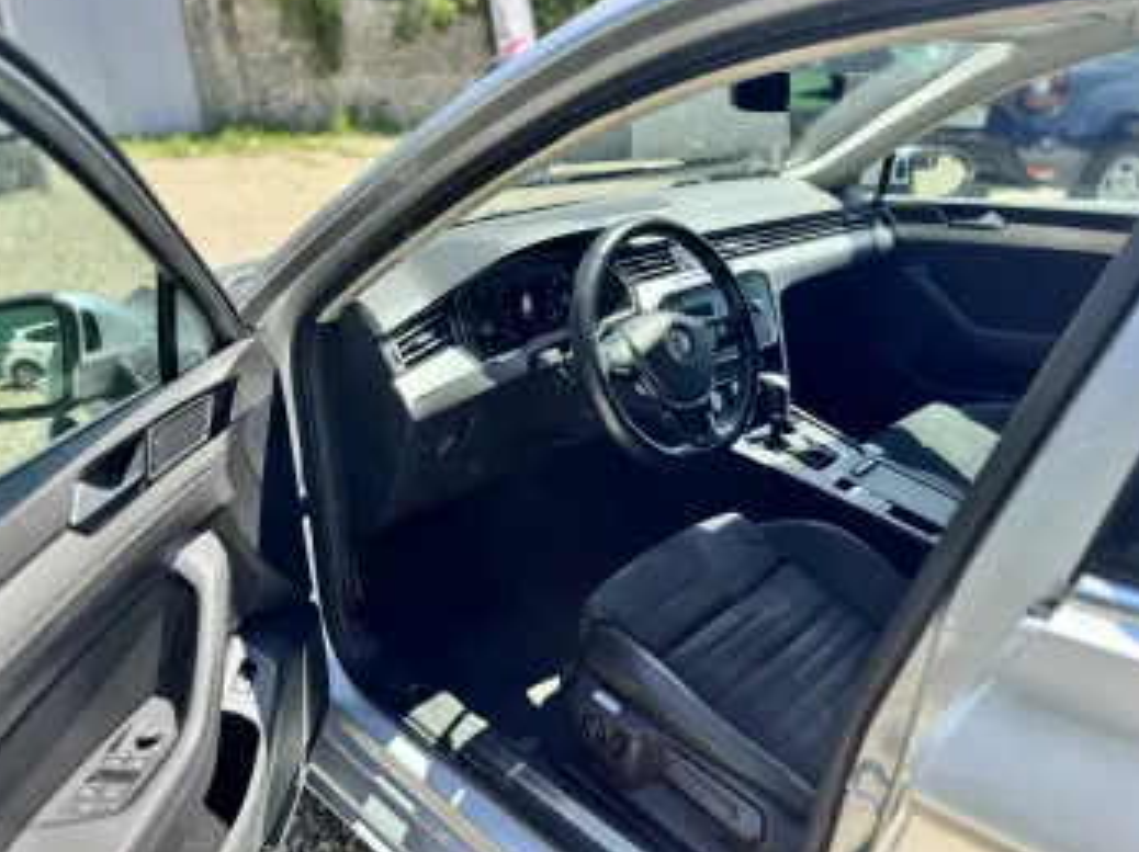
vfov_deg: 54.8
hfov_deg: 69.4
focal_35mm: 25
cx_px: 566
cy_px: 418
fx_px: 822
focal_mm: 6.76
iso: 80
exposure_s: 1/1094
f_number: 1.78
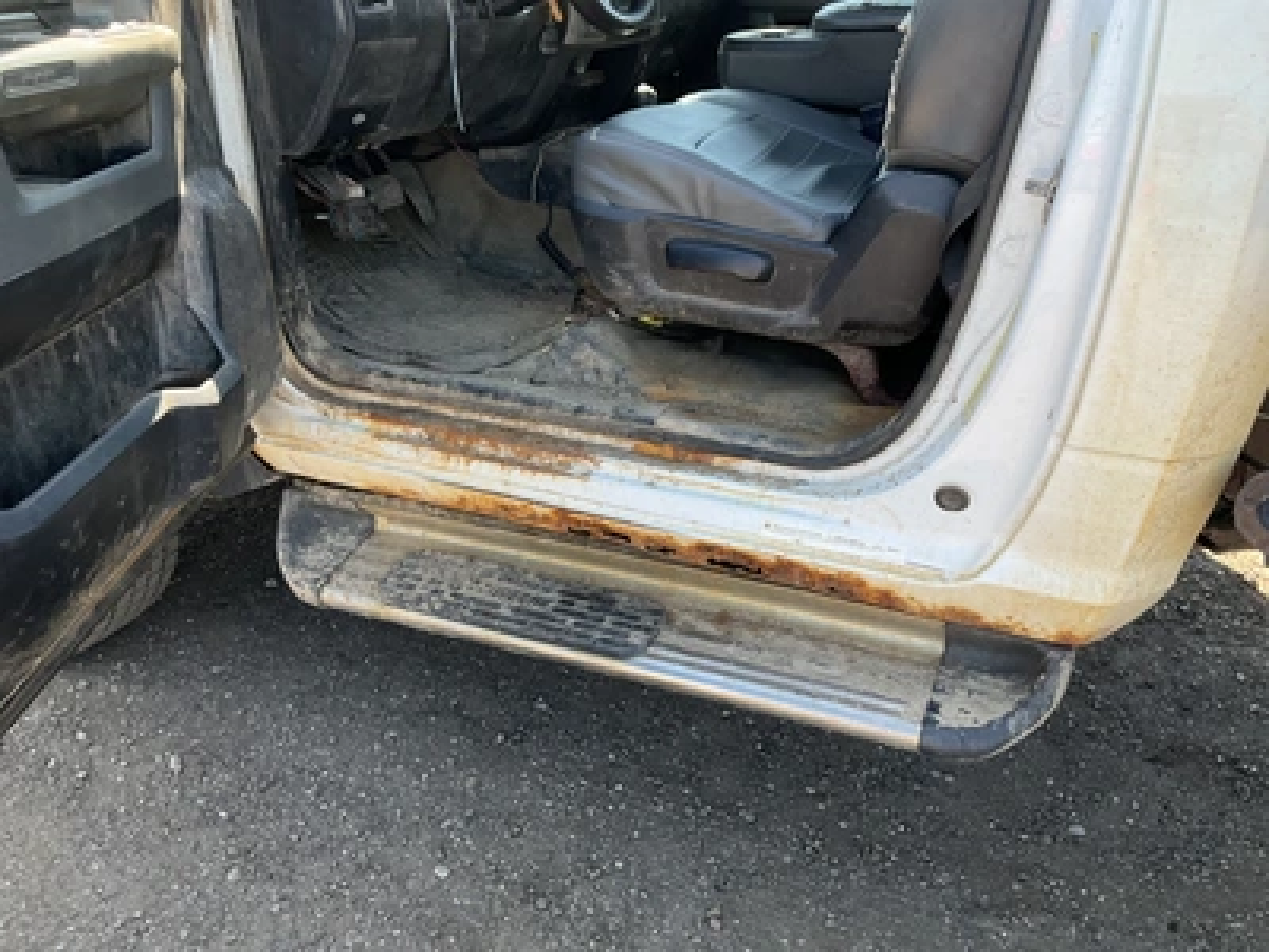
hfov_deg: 61.7
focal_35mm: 29
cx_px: 634
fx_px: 1063
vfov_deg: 48.2
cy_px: 476
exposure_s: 1/212
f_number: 1.8
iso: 25
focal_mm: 3
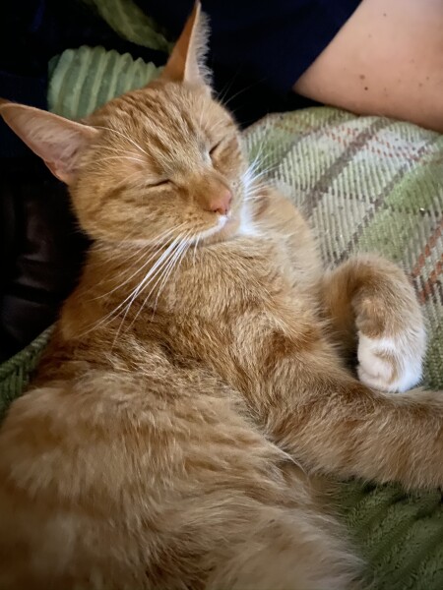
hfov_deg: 53.1
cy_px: 295
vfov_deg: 67.3
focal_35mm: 26
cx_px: 222
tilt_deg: -53.8
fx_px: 444
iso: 800
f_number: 1.8
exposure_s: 1/2
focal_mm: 4.25
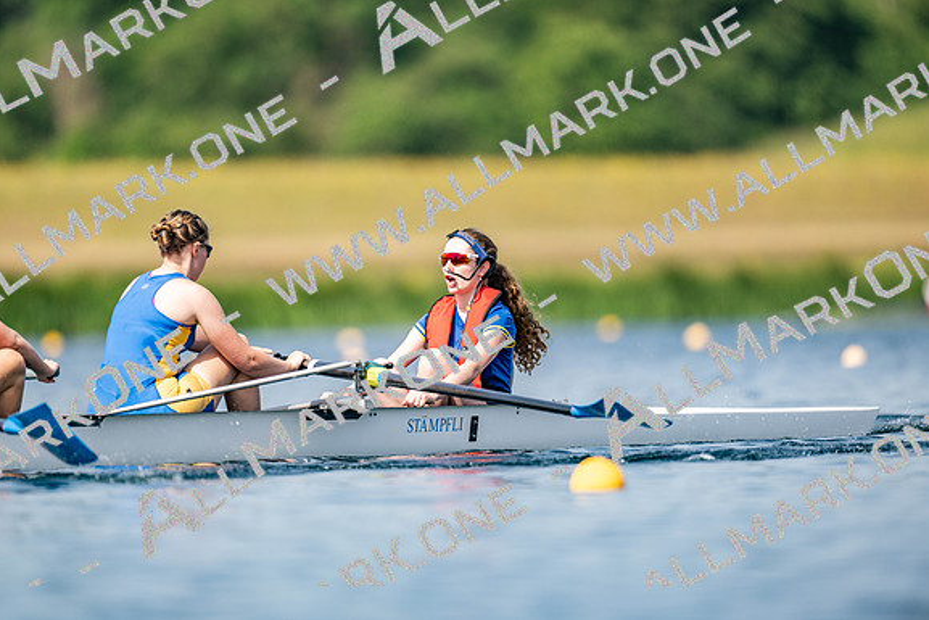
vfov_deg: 2.3
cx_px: 465
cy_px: 310
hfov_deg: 3.4
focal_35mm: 603
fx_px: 15564
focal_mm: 600
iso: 160
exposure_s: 1/2500
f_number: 4
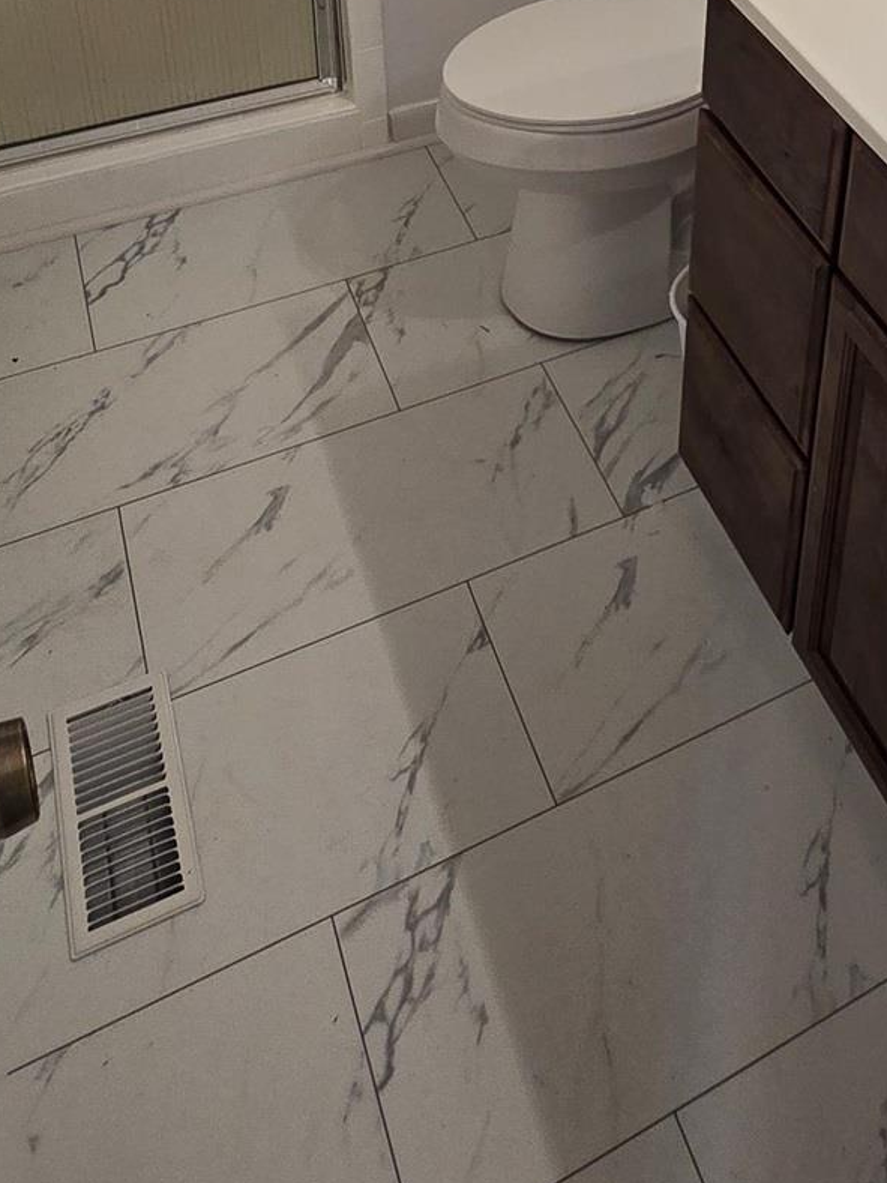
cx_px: 701
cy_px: -143
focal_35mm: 38
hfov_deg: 36.5
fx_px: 1298
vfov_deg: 39.3
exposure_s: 1/60
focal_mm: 2.2
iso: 100
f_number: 2.2
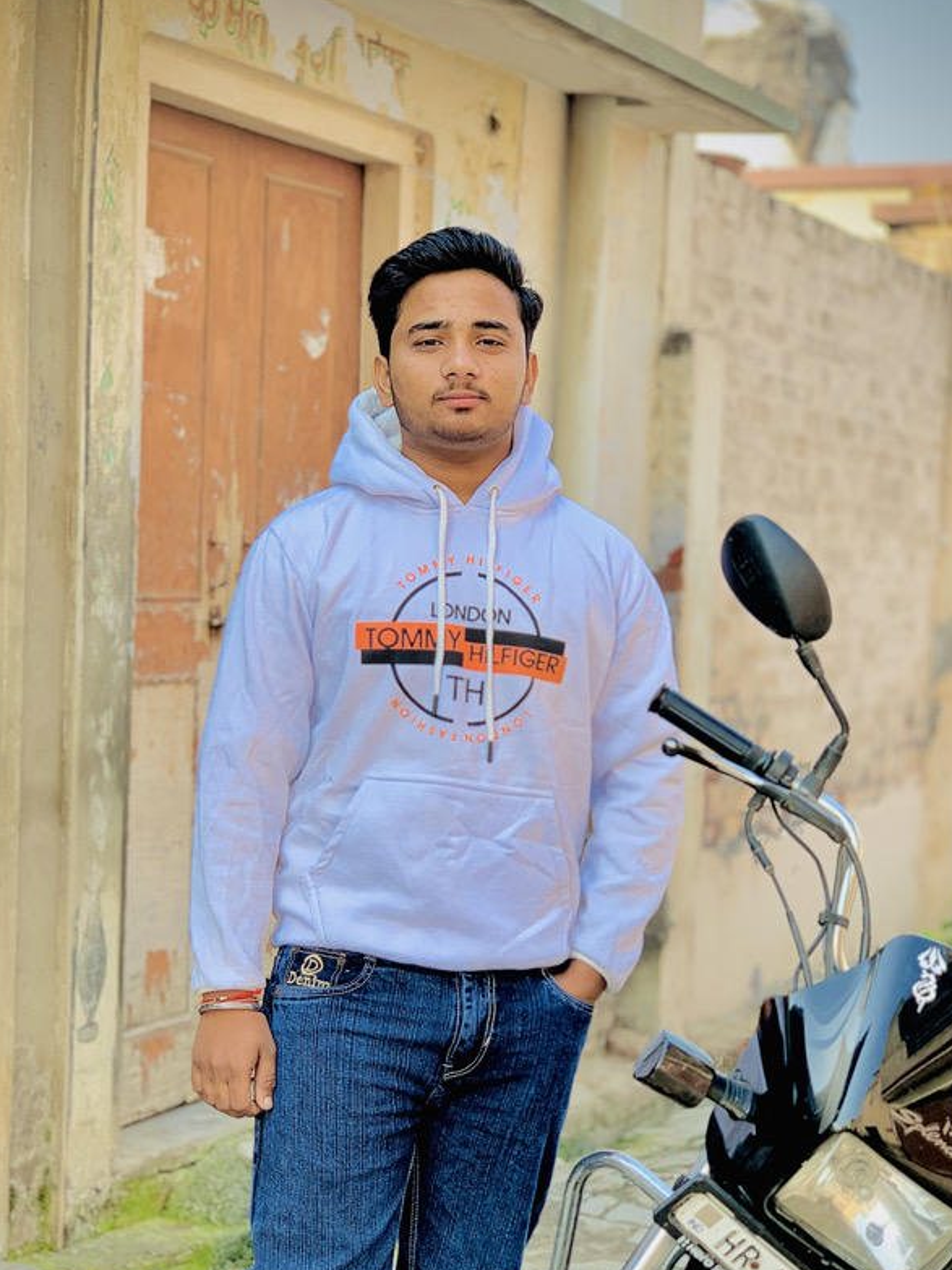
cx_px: 451
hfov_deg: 21.6
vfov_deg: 28.5
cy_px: 770
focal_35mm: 68
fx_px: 2494
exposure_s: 1/182
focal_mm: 6
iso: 16
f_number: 2.4
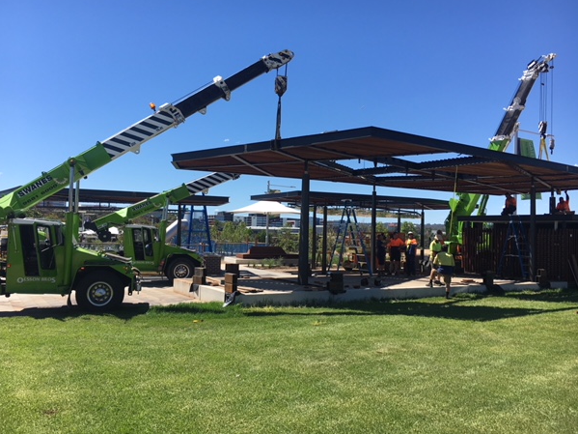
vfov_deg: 45.4
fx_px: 518
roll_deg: -0.8
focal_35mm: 31
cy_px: 212
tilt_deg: +1.8
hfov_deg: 58.3
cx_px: 274
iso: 25
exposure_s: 1/1399
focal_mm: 4.15
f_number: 2.2
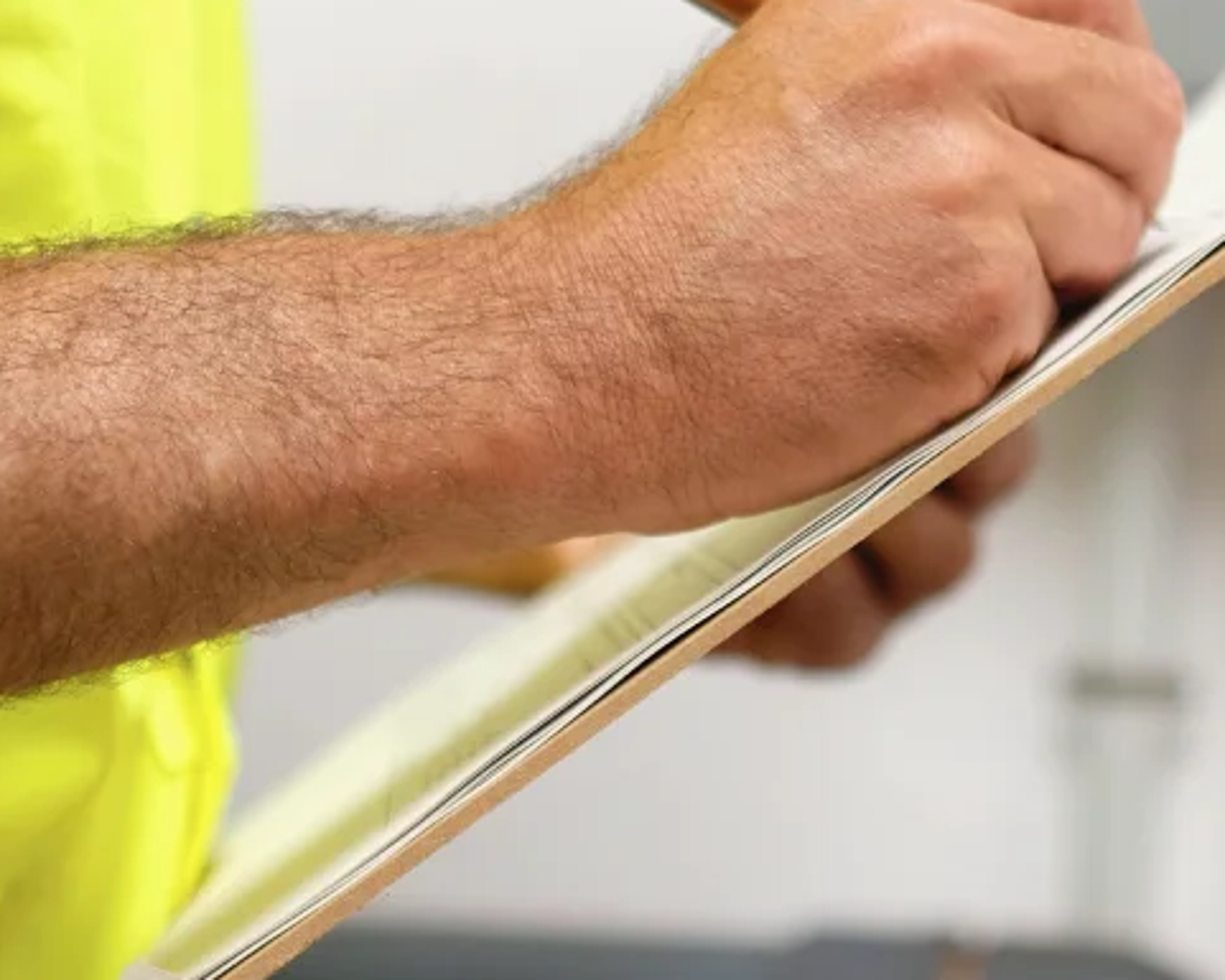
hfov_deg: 23.1
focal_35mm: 82
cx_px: 843
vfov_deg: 18.7
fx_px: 2974
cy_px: 415
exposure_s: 1/125
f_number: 1.4
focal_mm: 23
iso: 400
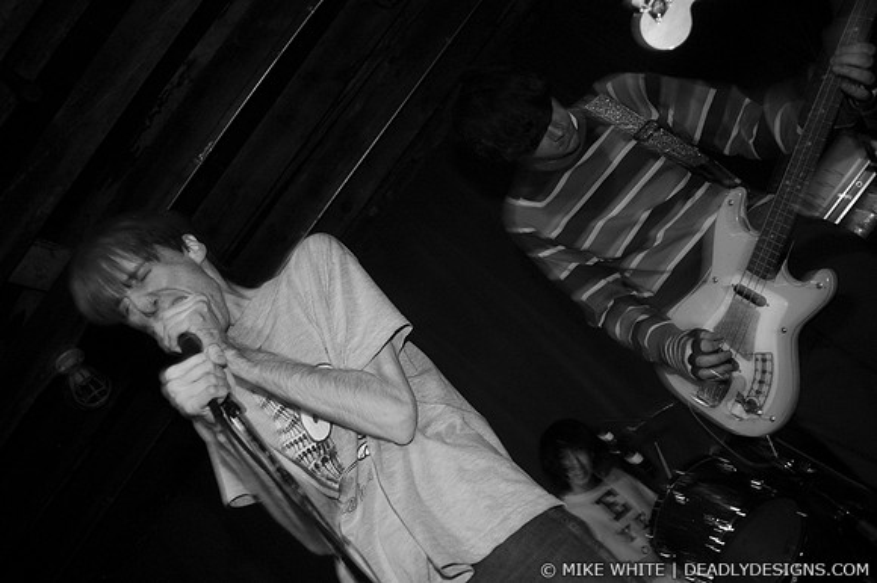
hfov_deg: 62.0
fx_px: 730
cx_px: 438
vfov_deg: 43.6
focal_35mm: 30
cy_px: 292
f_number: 2.8
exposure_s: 1/13
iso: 1600
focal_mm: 20
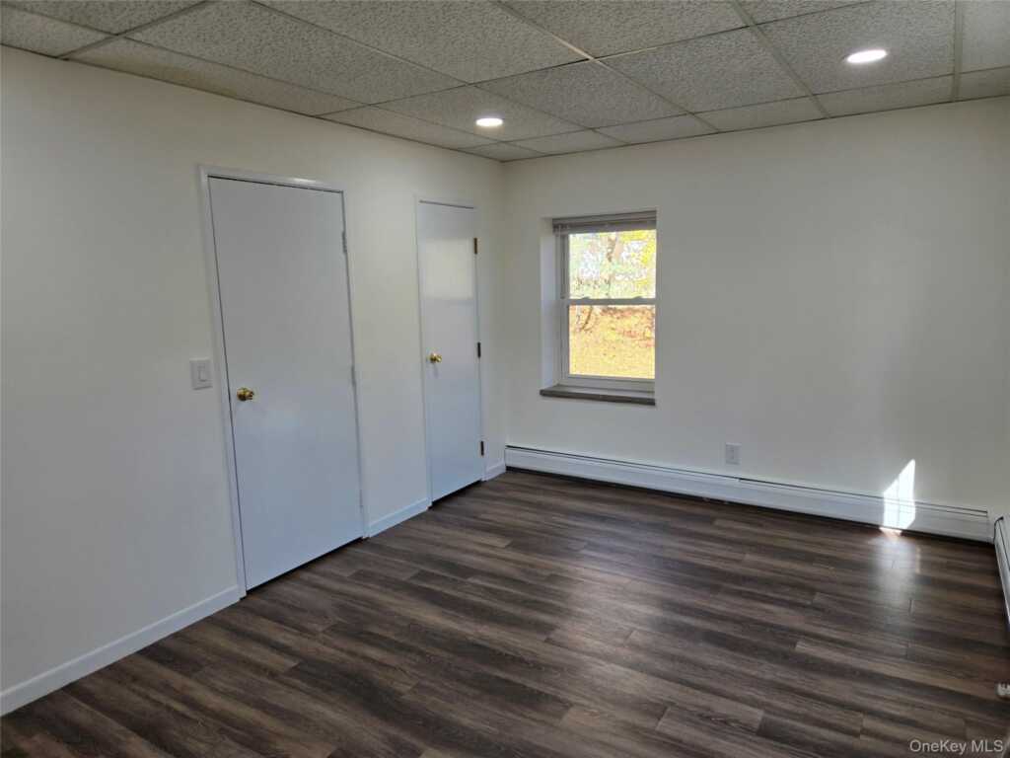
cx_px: 505
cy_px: 379
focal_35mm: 23
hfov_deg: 73.9
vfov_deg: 58.9
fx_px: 671
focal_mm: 5.4
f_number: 1.8
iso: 50
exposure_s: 1/120
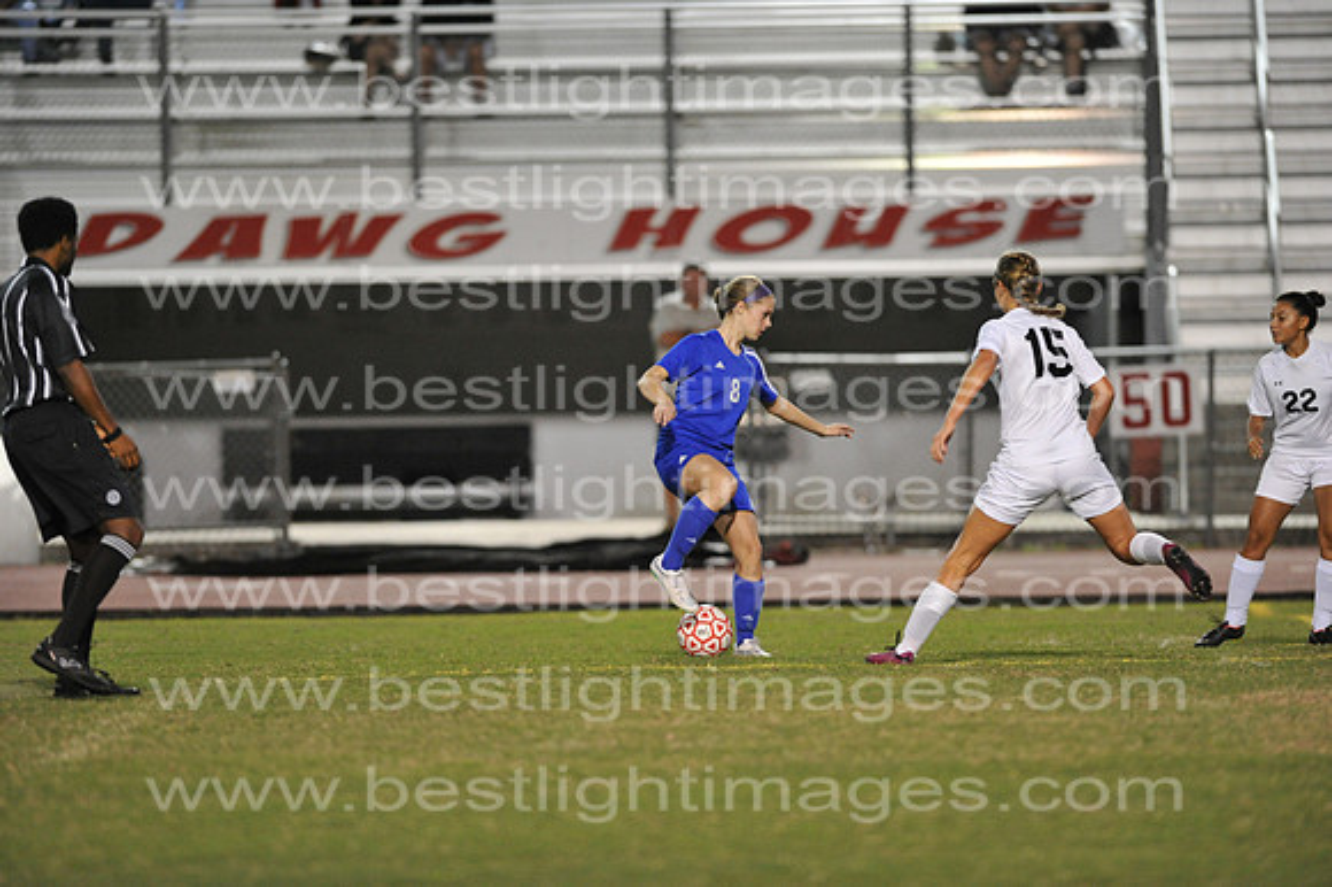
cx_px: 666
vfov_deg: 4.6
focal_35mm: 300
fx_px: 11093
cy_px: 444
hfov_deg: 6.9
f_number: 3.2
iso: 5000
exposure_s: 1/400
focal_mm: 300
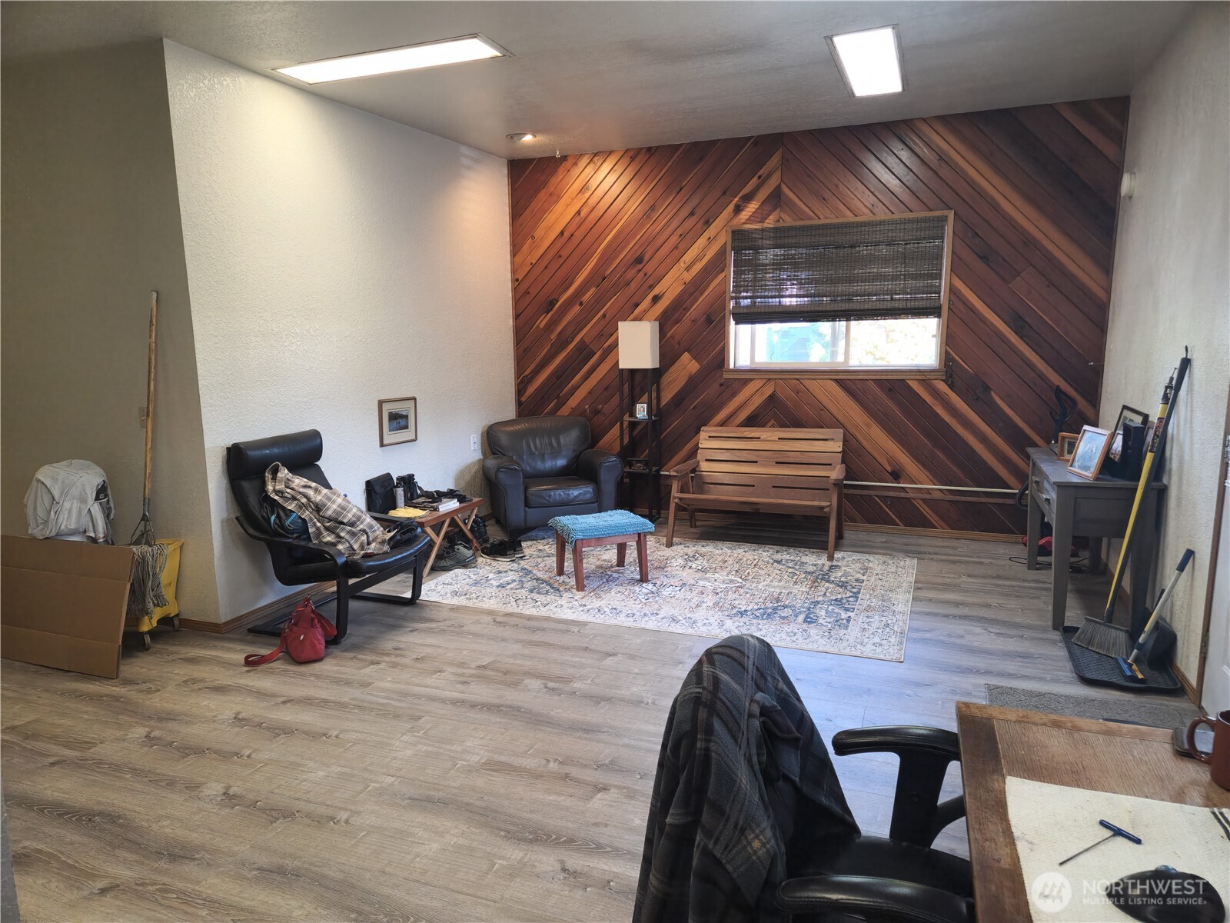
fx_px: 817
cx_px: 615
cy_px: 462
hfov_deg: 73.9
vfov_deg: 58.9
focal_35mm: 23
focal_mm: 5.4
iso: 200
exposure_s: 1/60
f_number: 1.8
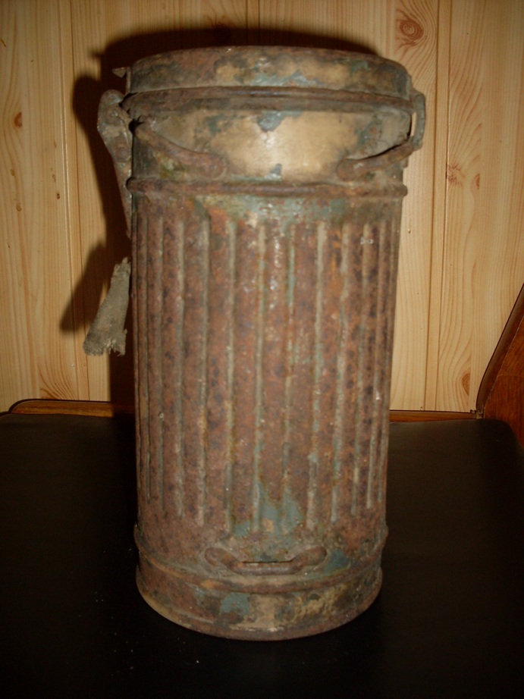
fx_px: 767
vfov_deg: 49.0
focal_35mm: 38
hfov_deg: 37.7
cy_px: 350
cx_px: 262
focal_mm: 6.3
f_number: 2.8
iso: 100
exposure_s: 1/45
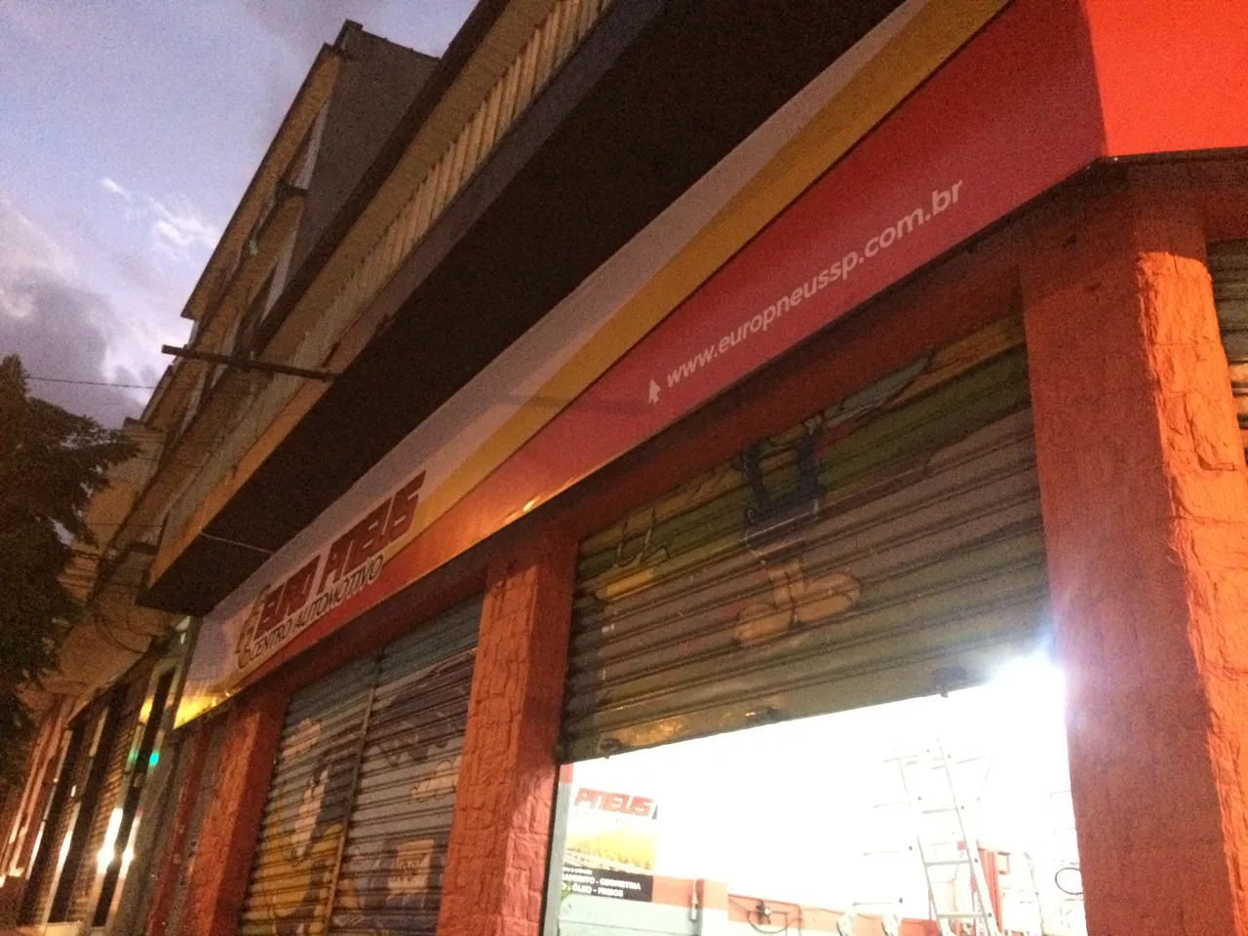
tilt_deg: +25.2
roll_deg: -5.5
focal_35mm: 29
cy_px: 468
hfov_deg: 61.7
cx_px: 624
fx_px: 1046
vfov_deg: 48.2
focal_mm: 4.15
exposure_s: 1/15
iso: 640
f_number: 2.2
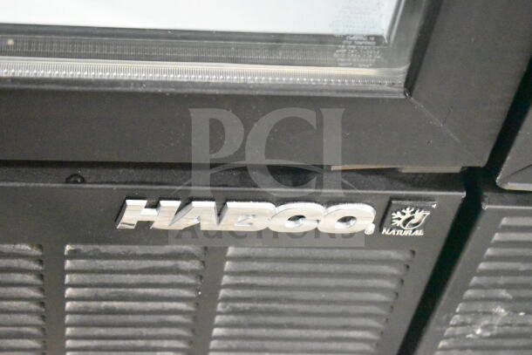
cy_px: 178
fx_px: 1219
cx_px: 266
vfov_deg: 16.6
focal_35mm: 82
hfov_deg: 24.6
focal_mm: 55
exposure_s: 1/50
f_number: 5.6
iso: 25600
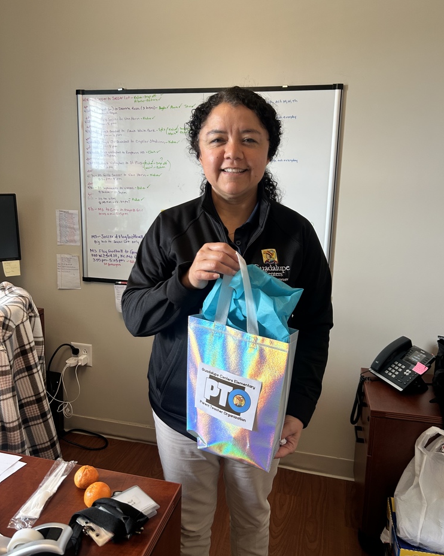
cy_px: 277
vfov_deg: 62.2
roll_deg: -3.0
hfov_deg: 51.5
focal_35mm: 28
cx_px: 228
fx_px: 460
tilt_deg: -10.7
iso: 80
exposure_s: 1/60
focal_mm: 5.7
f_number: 1.5
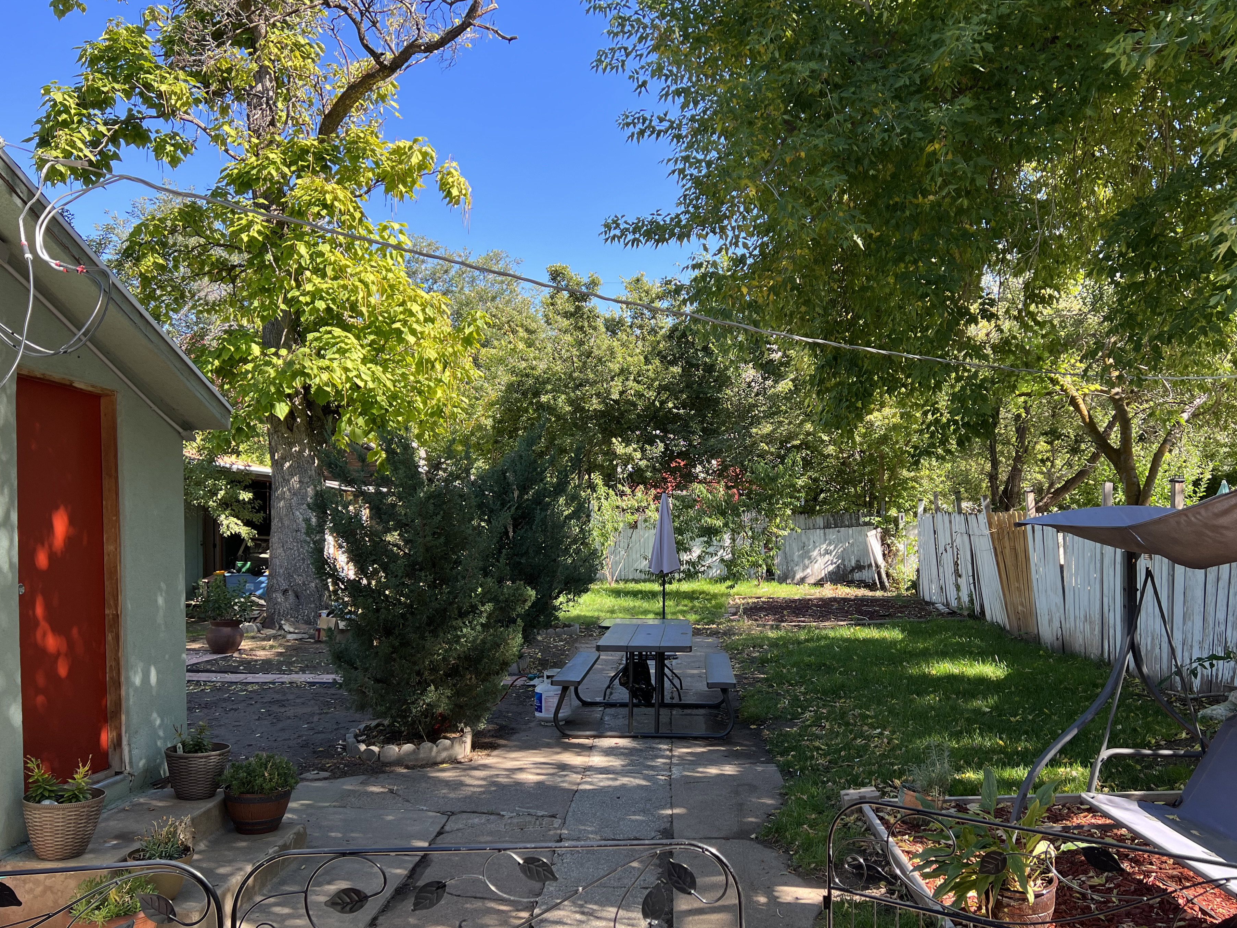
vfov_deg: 48.2
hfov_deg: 61.6
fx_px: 1036
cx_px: 663
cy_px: 506
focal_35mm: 29
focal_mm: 5.7
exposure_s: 1/422
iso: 50
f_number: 1.5
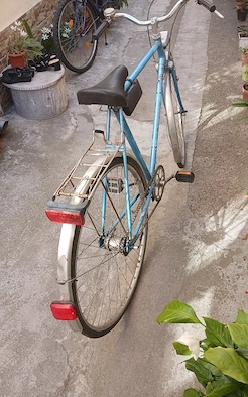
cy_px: 201
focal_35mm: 28
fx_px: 303
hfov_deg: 44.4
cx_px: 139
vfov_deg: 66.5
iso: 32
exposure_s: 1/50.3
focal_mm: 3.98
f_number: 1.8
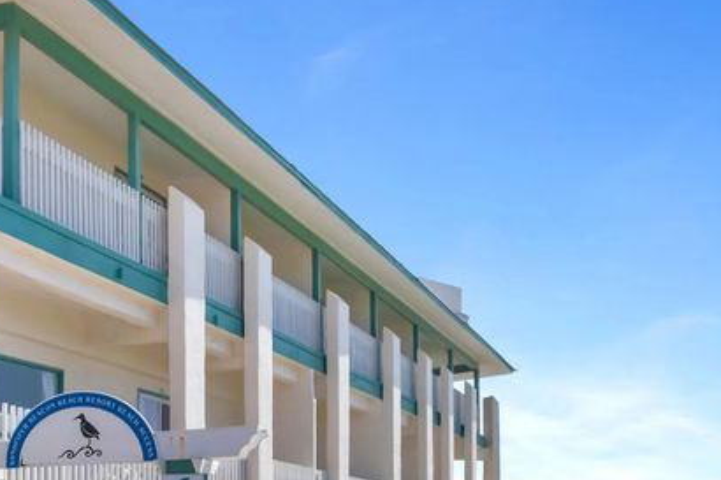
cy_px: 577
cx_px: 257
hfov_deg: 36.0
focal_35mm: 55
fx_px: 1101
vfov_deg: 22.6
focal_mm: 8.38
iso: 100
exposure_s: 1/5000
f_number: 2.8
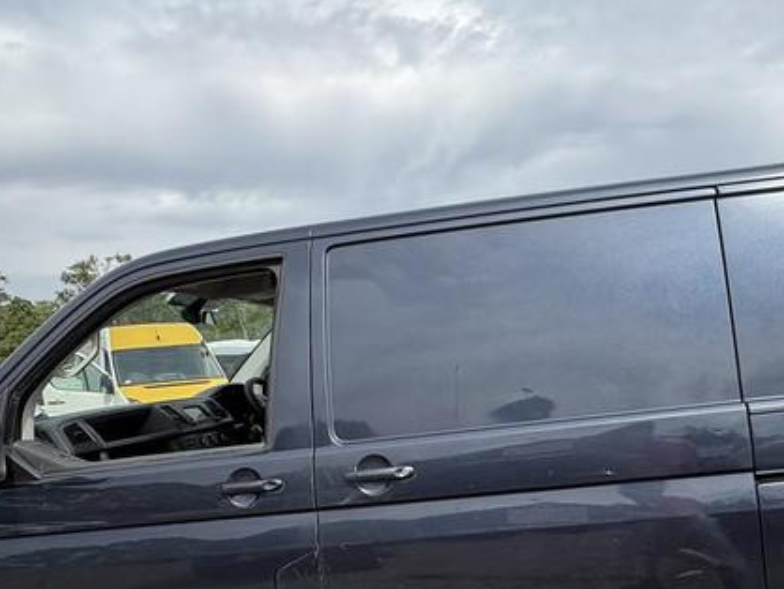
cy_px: 403
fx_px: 680
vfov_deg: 46.0
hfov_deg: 58.7
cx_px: 516
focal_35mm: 30
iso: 50
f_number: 2.2
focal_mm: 2.22
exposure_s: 1/879
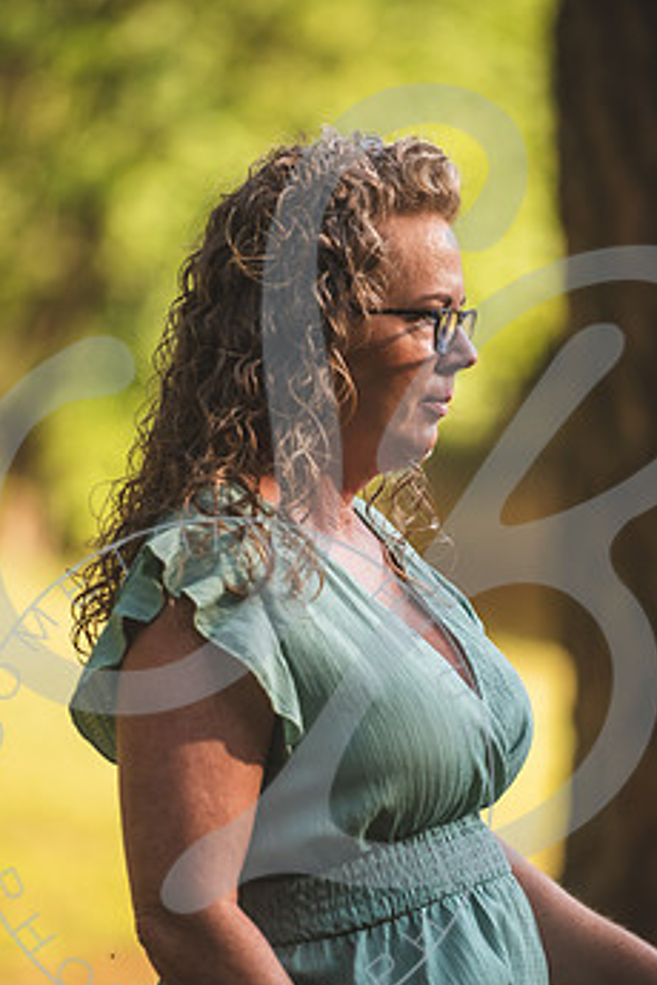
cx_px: 357
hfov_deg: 5.5
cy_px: 565
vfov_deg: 8.3
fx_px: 6788
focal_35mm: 248
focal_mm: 190
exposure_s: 1/2000
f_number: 2.8
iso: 400
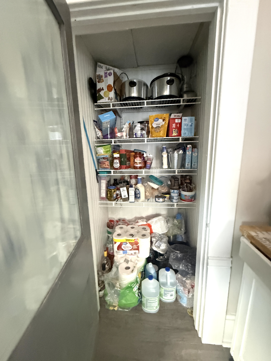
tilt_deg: -11.1
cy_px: 180
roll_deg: +0.5
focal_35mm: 14
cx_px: 136
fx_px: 146
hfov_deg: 85.7
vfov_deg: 102.1
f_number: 2.2
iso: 1000
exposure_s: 1/40
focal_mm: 2.22
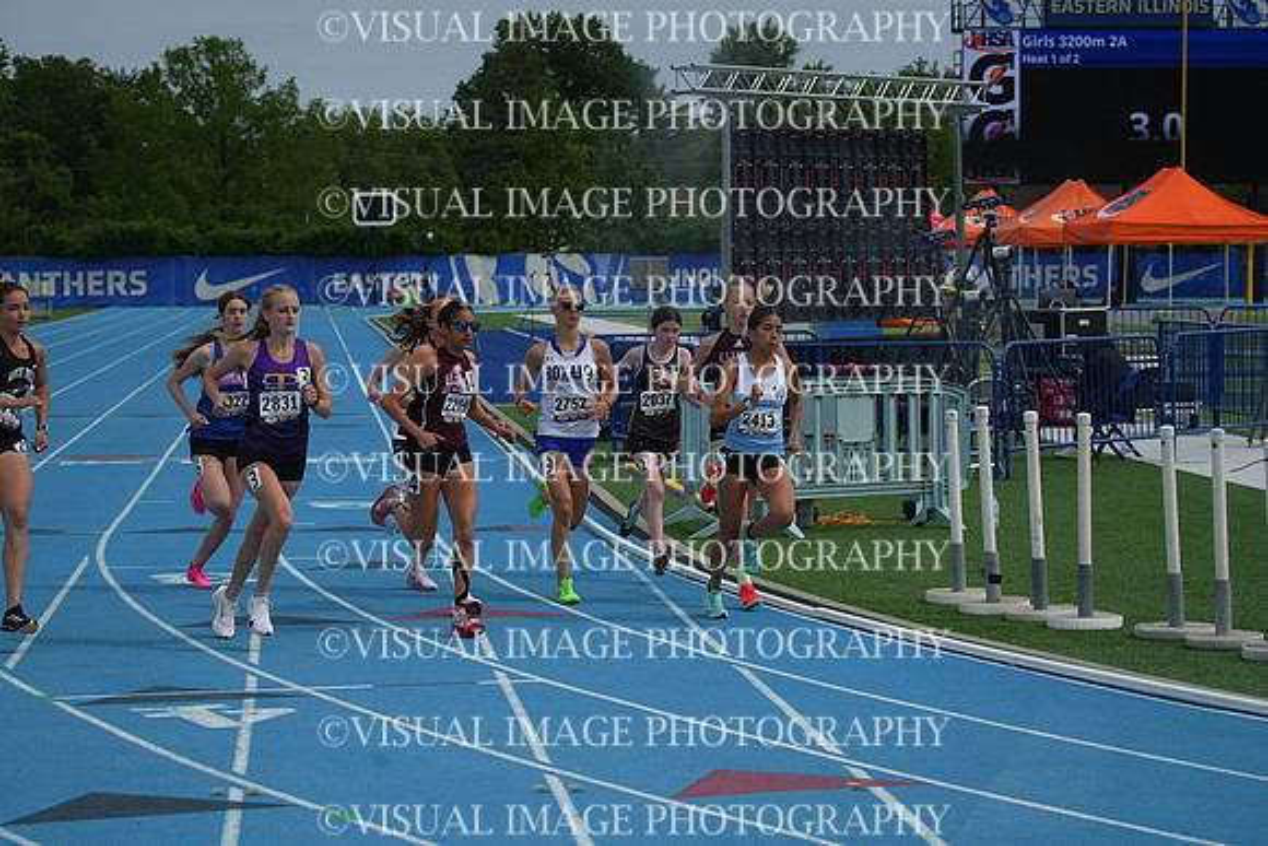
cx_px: 634
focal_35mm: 105
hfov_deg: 19.5
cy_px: 423
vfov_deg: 13.0
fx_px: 3699
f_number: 5.6
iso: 500
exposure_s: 1/5000
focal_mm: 105
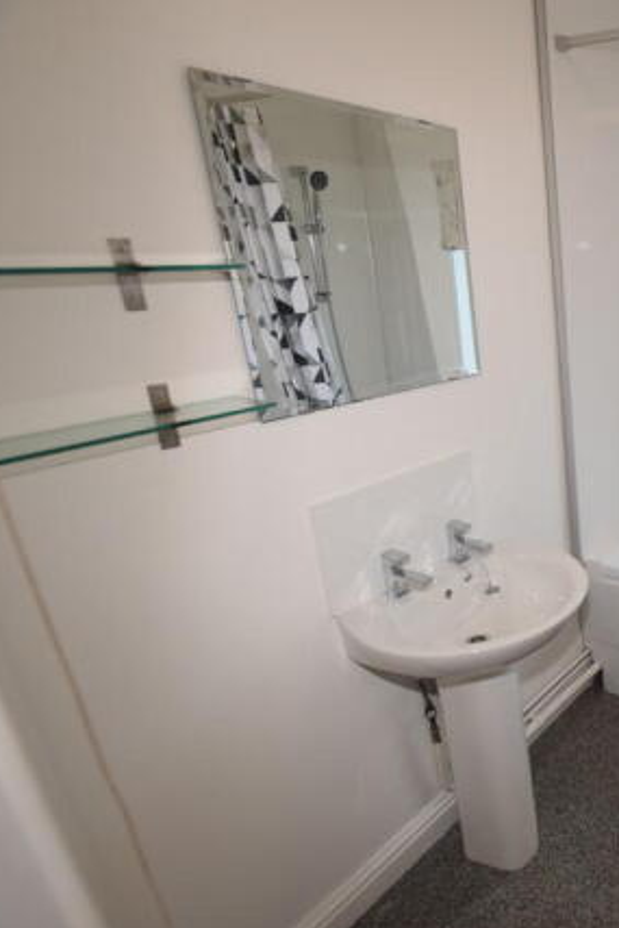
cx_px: 696
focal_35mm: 23
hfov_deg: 42.2
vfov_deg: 76.1
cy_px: 473
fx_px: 593
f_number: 5
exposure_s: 1/100
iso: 800
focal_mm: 10
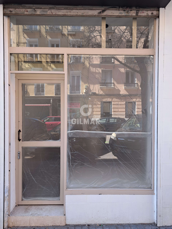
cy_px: 114
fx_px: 159
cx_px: 86
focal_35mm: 24
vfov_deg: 71.6
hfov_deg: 56.8
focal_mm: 5.23
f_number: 1.8
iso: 50
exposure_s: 1/100
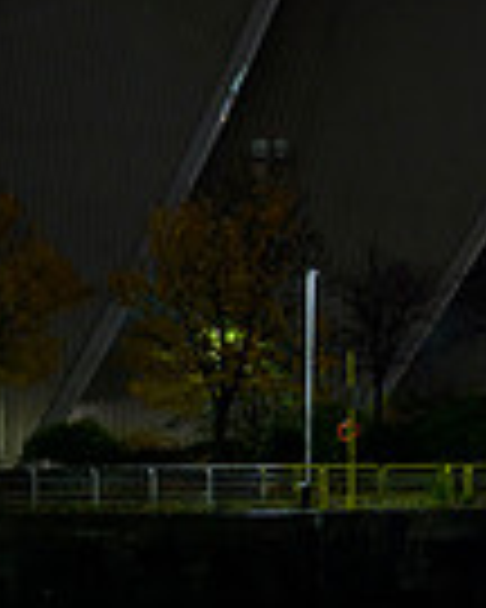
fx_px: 5070
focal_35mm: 282
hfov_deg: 5.3
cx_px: 1161
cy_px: 236
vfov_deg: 6.9
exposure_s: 2
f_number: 11
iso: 500
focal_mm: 70
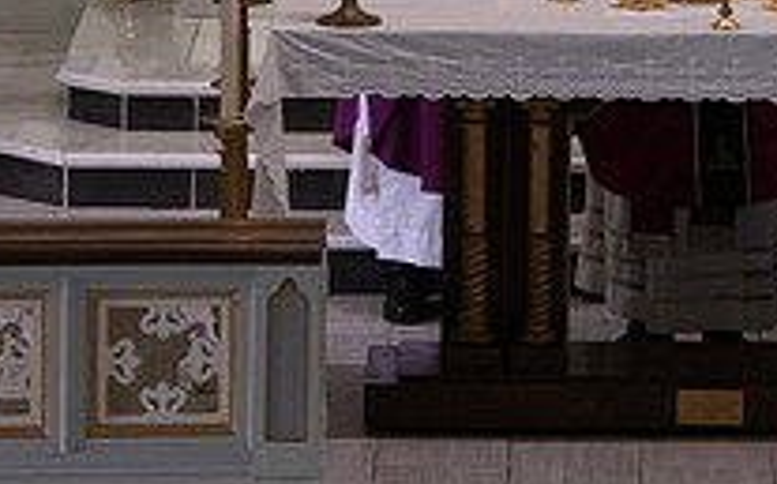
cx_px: 747
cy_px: -133
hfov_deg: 5.1
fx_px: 8781
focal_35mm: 415
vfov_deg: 3.2
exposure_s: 1/100
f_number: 9
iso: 4000
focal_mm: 145
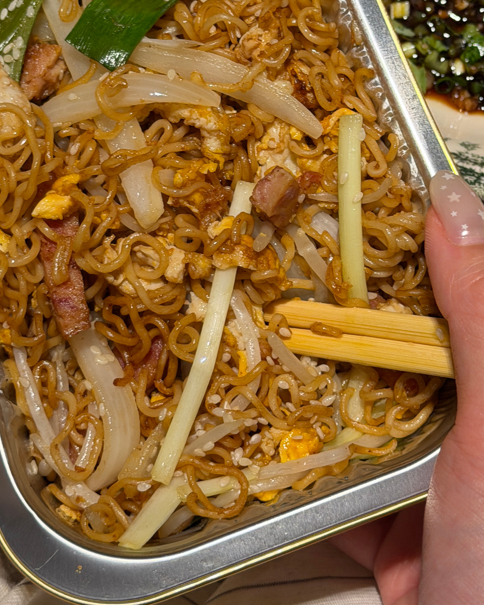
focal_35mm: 95
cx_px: 214
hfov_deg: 16.2
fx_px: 1701
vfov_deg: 20.0
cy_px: 129
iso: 125
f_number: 1.78
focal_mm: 6.76
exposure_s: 1/50
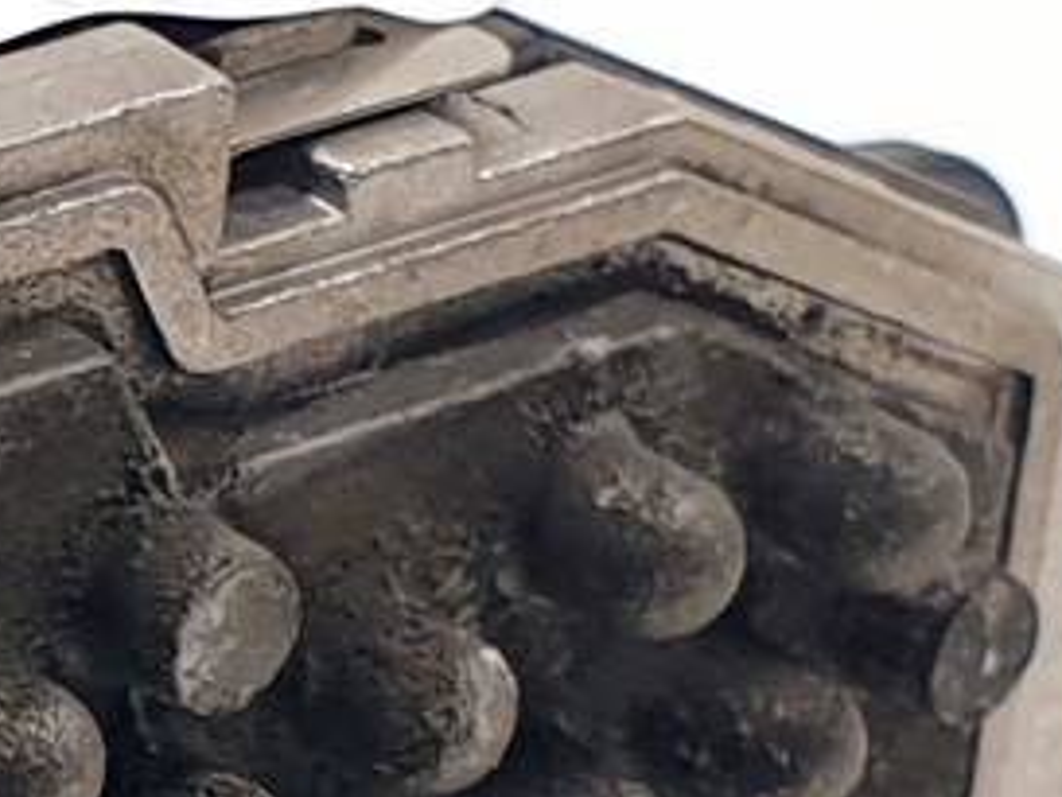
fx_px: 4205
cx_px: -934
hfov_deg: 12.9
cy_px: 1256
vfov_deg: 10.4
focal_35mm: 137
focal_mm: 4.3
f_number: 2.4
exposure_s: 1/214
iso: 50
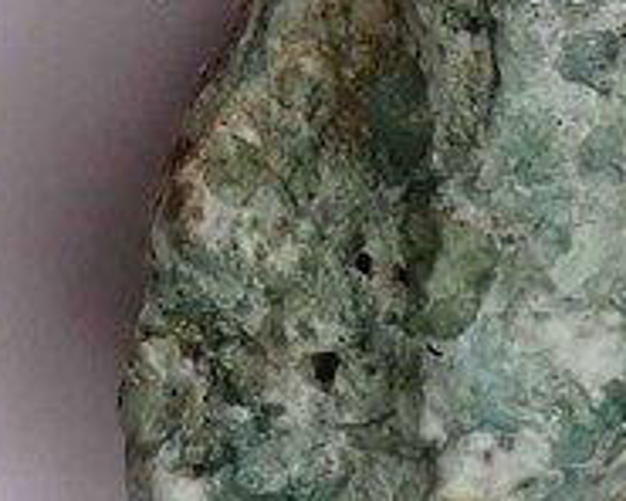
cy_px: -298
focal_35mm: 259
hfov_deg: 7.4
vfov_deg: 5.9
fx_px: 4799
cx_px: -129
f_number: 4
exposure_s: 1/640
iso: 100
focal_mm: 7.31
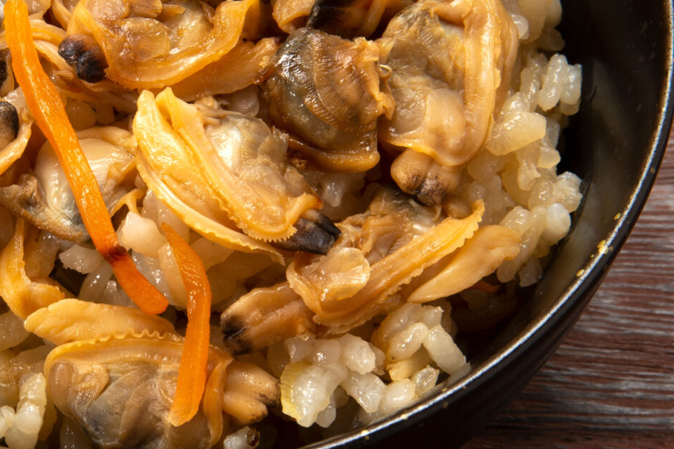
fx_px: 3801
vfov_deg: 6.8
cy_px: 175
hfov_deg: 10.1
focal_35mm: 203
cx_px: 247
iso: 100
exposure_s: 1/80
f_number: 20
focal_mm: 75
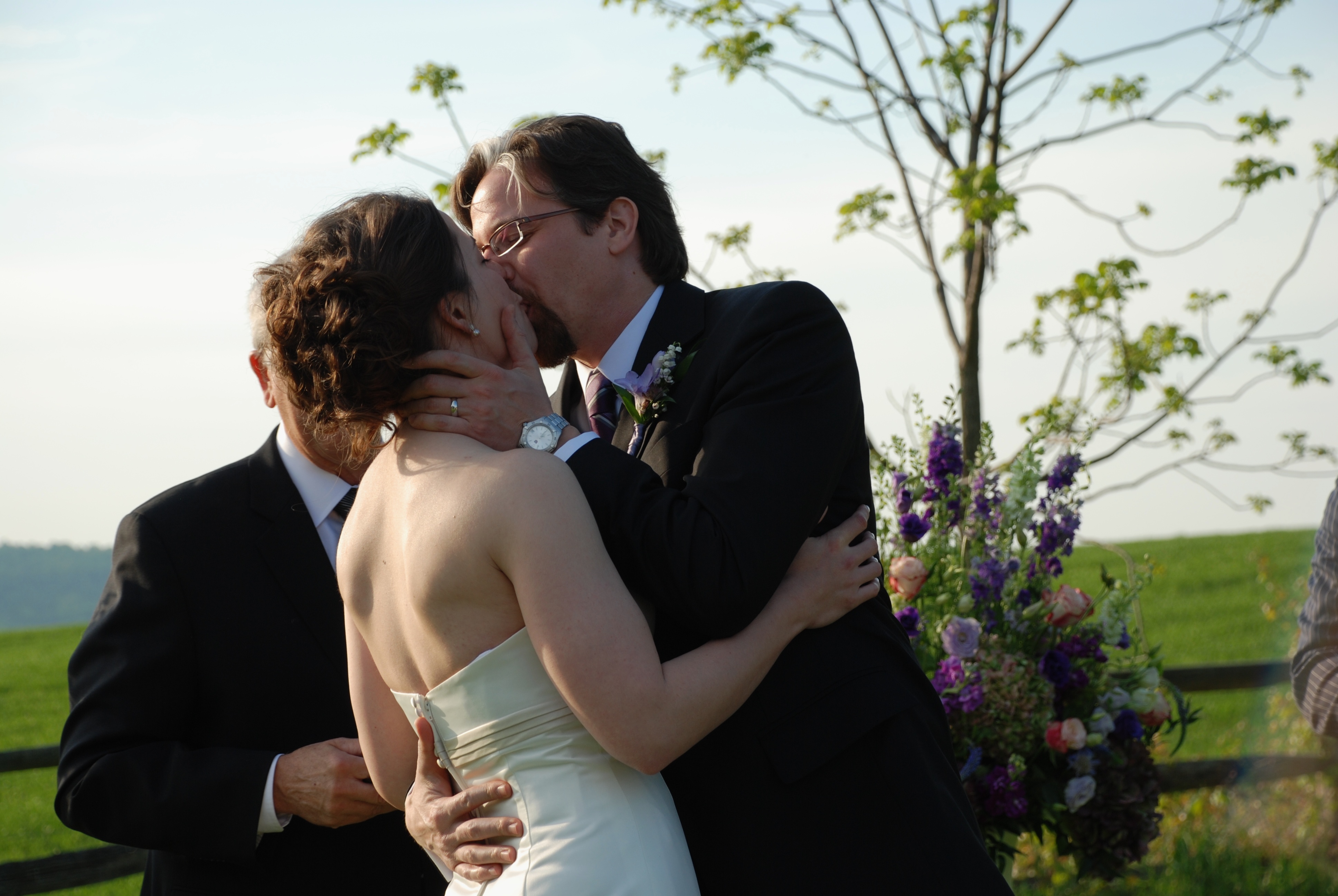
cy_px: 448
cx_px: 669
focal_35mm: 112
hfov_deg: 18.2
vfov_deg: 12.2
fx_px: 4186
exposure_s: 1/125
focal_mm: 75
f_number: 5.6
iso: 100
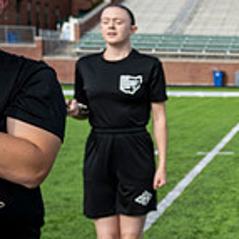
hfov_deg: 16.5
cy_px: 103
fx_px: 648
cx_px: 461
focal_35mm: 83
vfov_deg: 20.9
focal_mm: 24
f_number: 4.5
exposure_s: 1/250
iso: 80
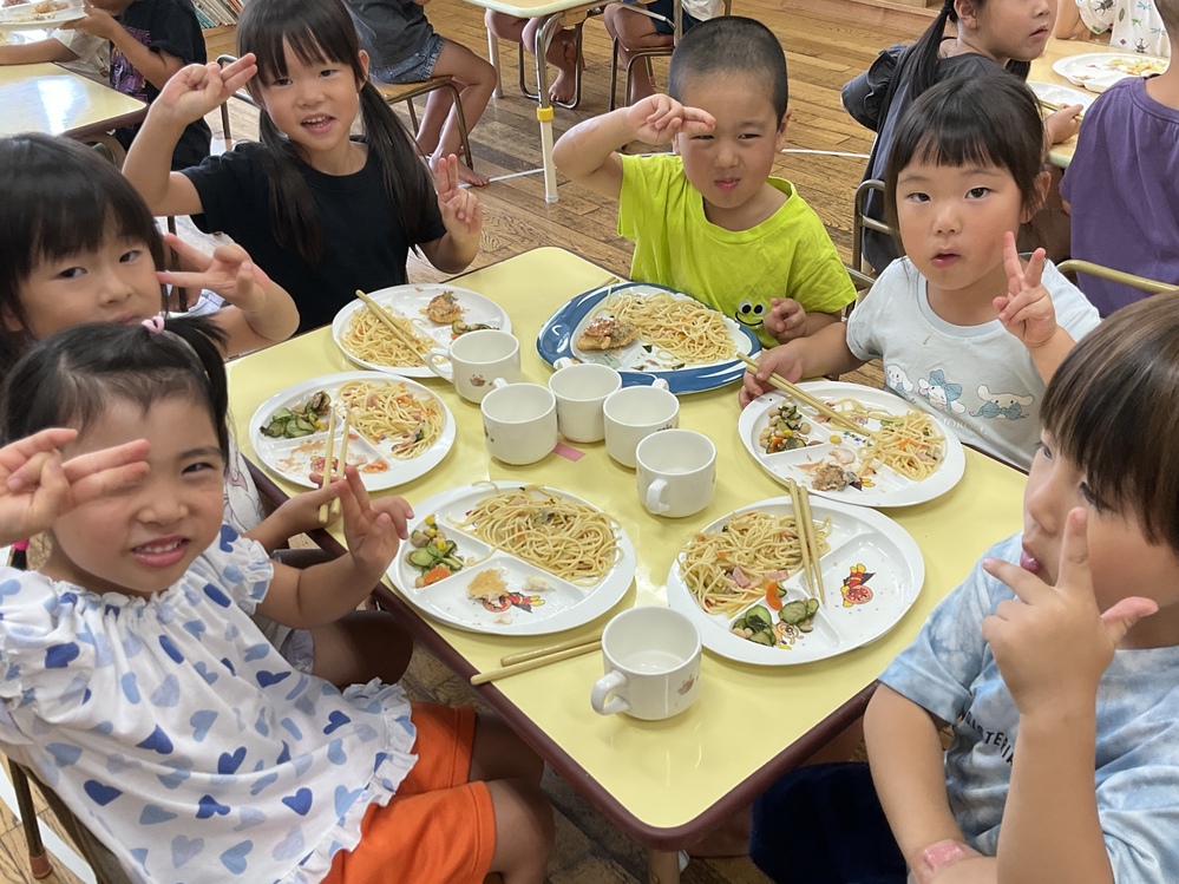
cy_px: 442
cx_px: 590
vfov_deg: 48.2
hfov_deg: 61.7
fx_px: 988
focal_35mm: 29
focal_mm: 3
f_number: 1.8
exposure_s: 1/60
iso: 50
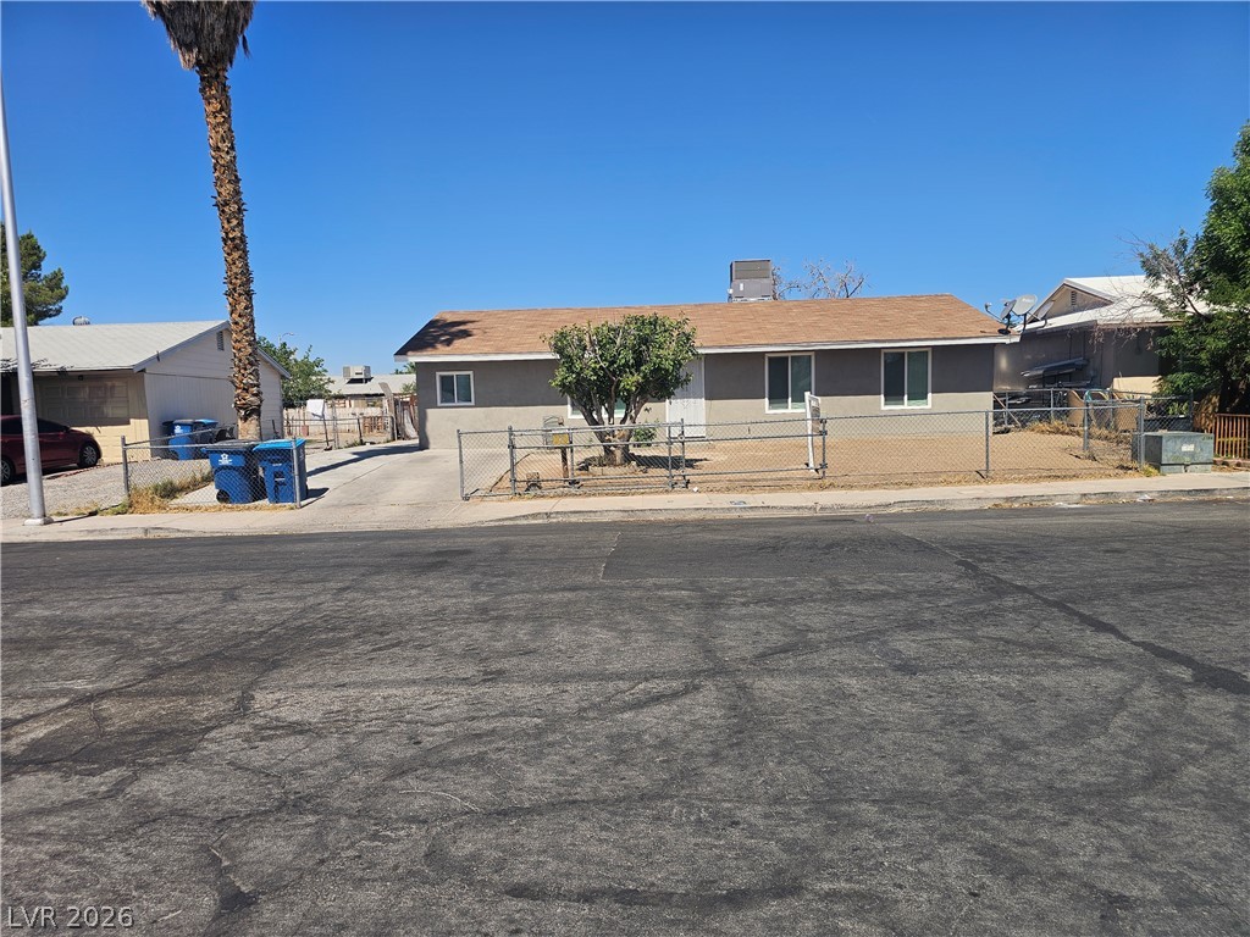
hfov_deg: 73.9
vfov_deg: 58.9
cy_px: 468
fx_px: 831
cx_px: 625
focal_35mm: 23
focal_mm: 6.3
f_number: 1.7
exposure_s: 1/1013
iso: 10
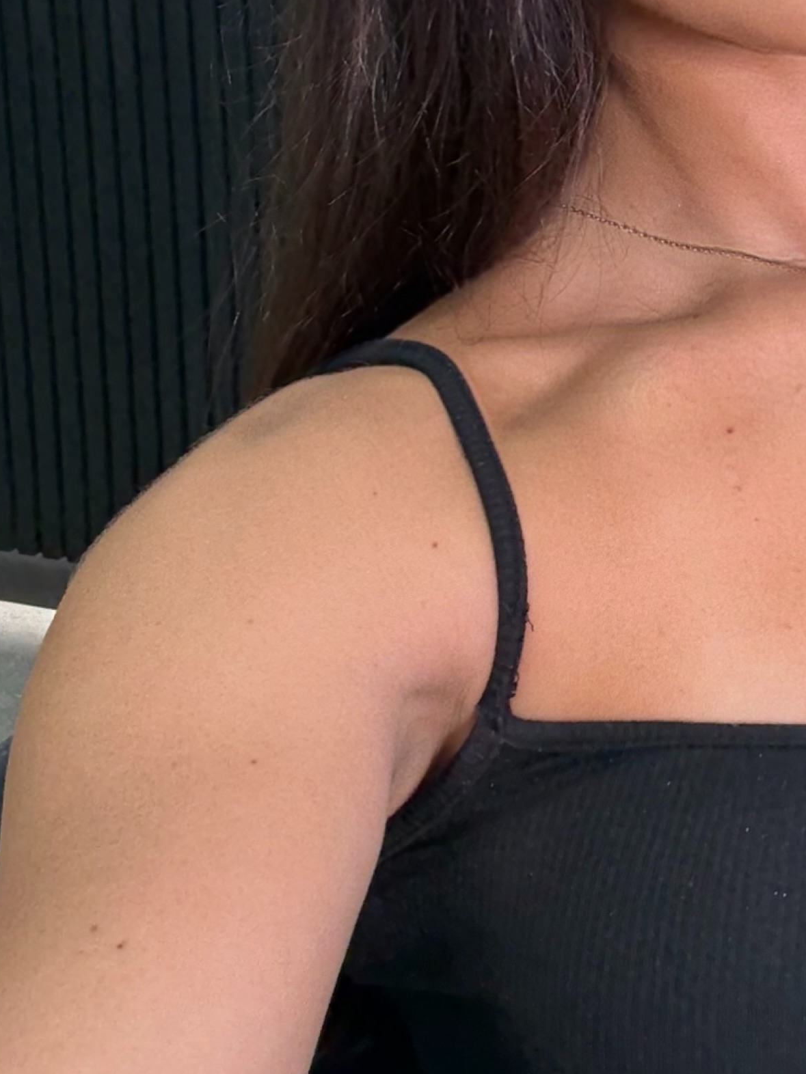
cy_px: 195
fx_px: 1832
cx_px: 861
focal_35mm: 59
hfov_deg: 23.5
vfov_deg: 31.7
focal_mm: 2.69
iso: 64
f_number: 1.9
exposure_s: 1/121
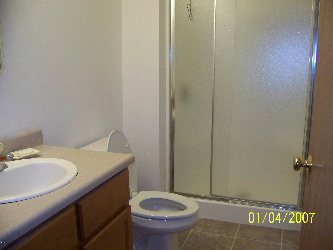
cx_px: 166
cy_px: 125
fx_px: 346
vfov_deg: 39.7
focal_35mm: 36
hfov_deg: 51.4
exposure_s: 1/30
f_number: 2.8
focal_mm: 5.85
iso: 200
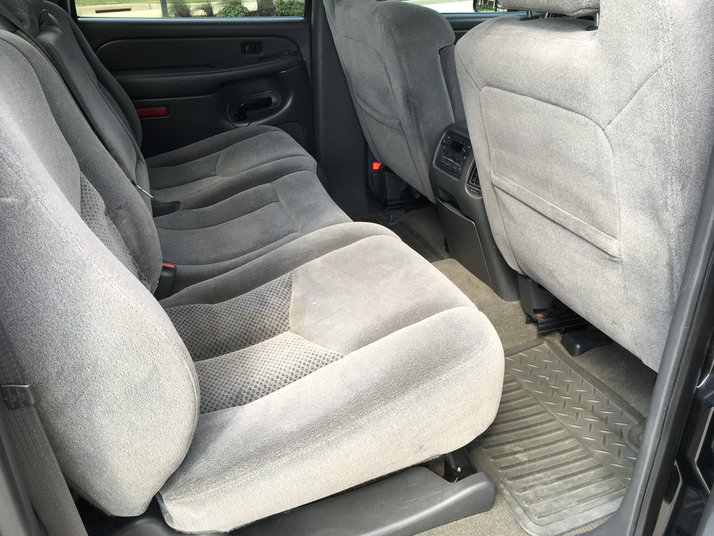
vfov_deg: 48.2
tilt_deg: -28.7
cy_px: 268
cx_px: 357
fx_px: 598
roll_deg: +0.8
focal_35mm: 29
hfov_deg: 61.7
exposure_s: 1/60
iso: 25
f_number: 2.2
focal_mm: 4.15
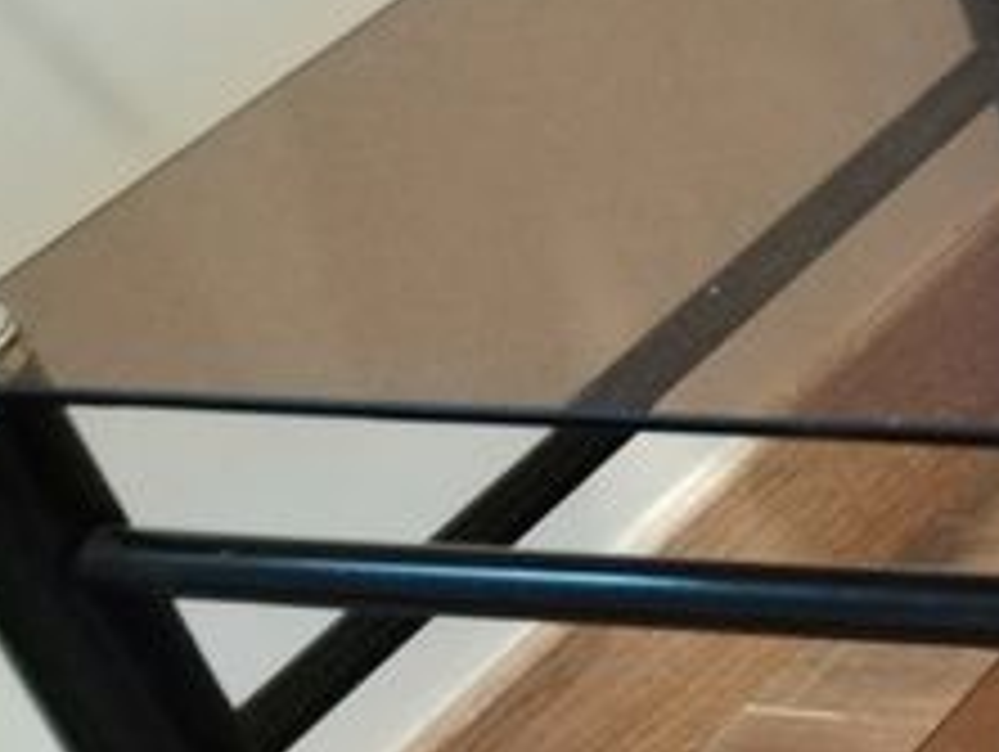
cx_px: 2074
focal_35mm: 117
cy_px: 865
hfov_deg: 13.9
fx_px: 3380
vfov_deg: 12.4
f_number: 1.8
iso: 899
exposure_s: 1/25
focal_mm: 4.25
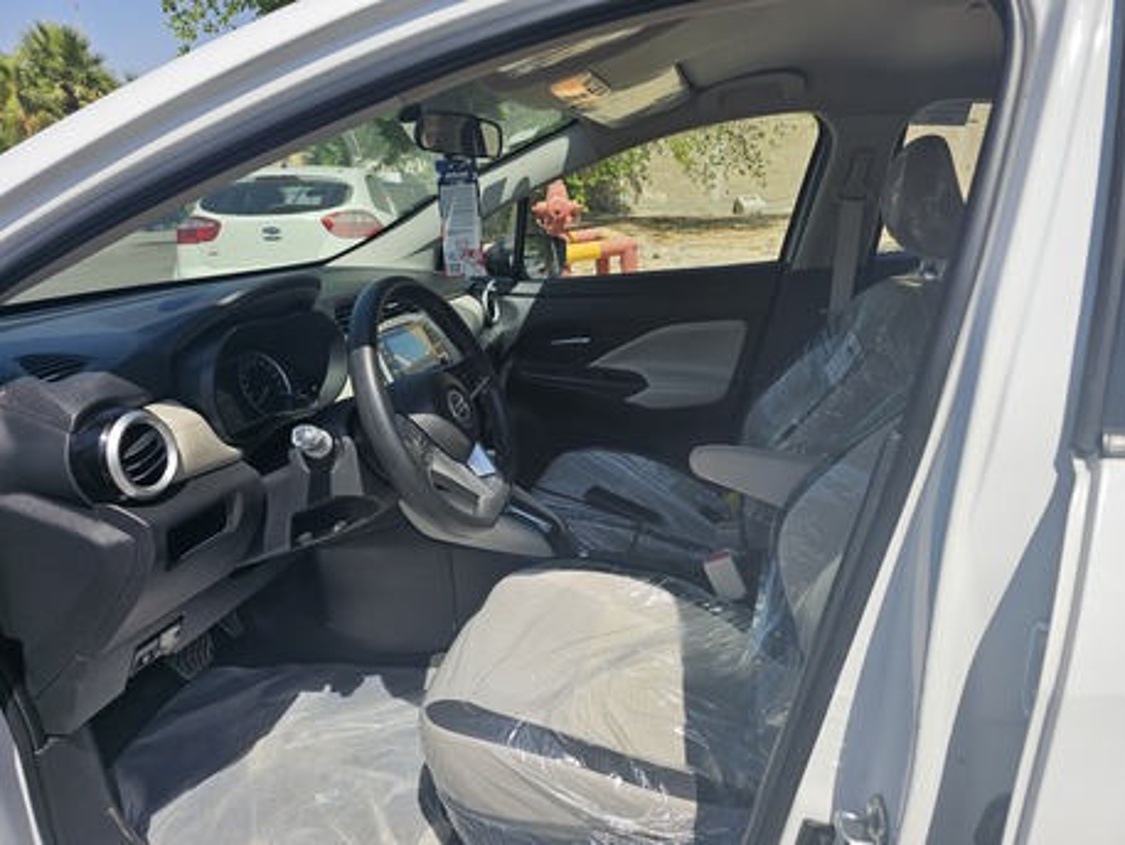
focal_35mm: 23
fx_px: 748
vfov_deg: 58.9
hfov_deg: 73.9
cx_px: 562
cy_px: 422
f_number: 1.7
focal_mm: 6.3
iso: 10
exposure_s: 1/803
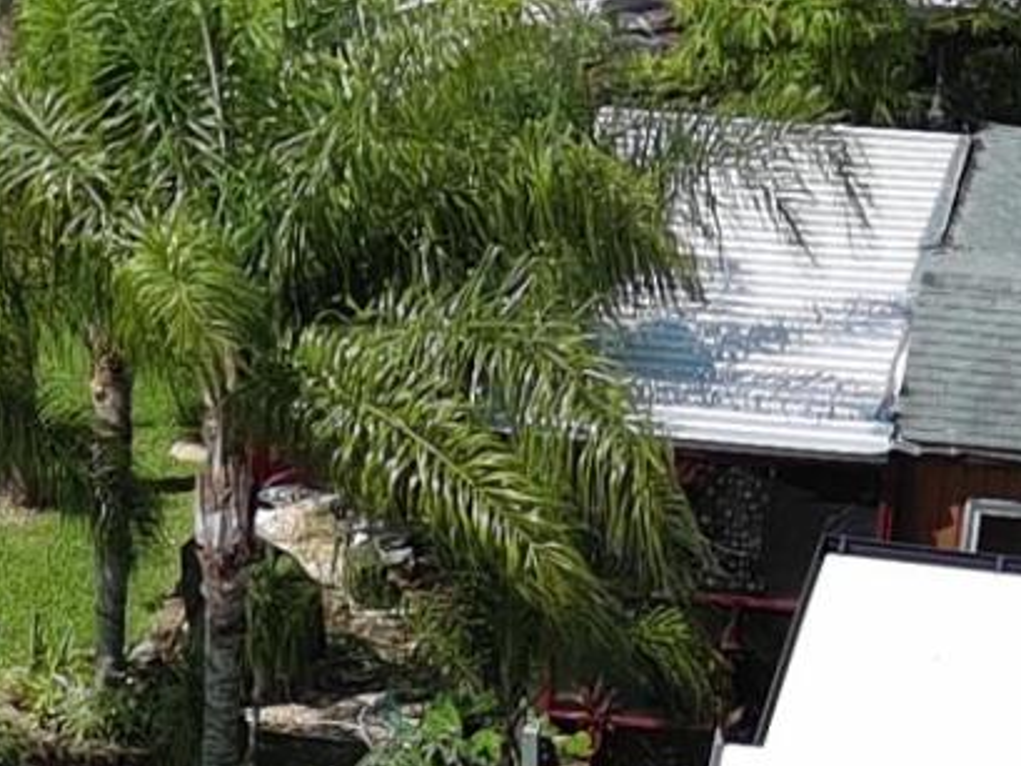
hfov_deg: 12.1
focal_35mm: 162
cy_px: 2163
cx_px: 172
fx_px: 4780
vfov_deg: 8.1
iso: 106
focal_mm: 6.67
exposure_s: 1/3289
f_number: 1.9
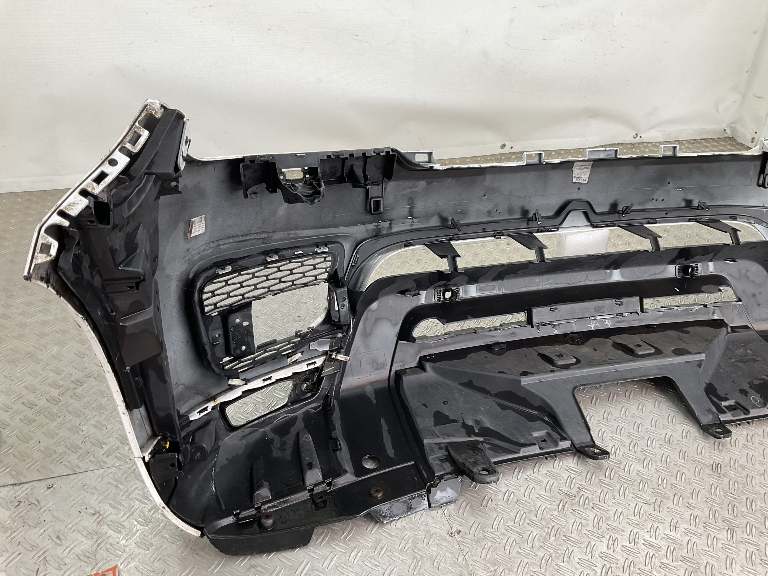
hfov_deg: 61.7
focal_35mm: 29
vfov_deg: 48.2
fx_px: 643
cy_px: 288
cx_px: 384
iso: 25
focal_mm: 3
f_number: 1.8
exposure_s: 1/120
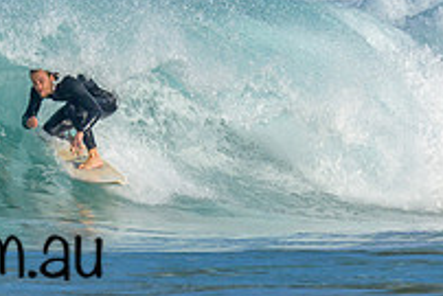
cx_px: -8
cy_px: 134
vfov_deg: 0.4
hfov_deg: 0.7
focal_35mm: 3158
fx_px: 38888
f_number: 6.3
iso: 280
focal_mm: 800
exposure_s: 1/2000
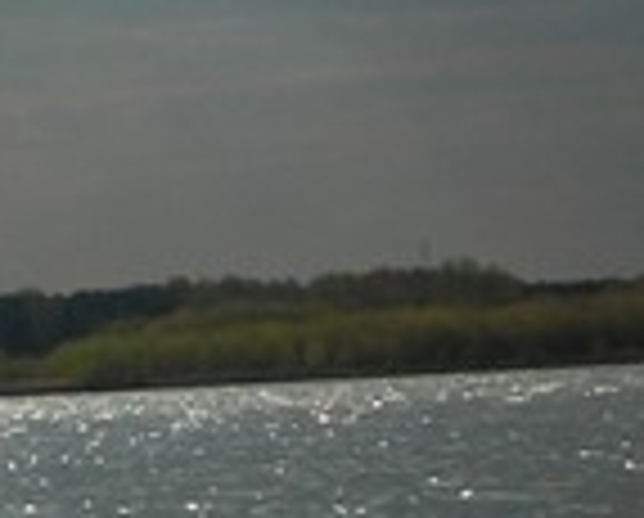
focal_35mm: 207
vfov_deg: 7.5
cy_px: 18
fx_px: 3953
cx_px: -644
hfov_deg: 8.8
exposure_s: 1/605
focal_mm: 6.3
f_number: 6.4
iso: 50
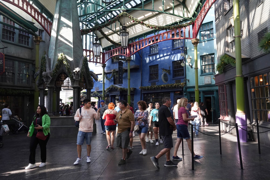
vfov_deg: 46.4
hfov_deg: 65.5
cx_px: 135
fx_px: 210
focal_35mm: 28
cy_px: 90
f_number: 13
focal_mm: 28
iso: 1250
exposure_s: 1/100
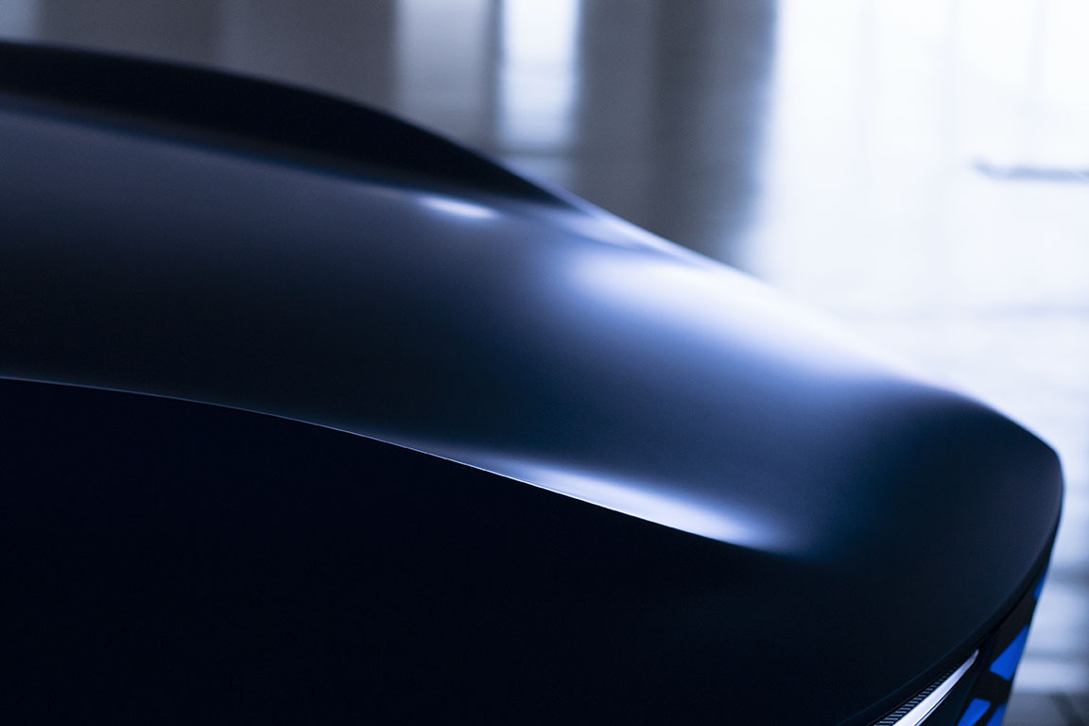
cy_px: 363
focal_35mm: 82
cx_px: 544
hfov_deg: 24.8
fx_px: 2480
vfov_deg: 16.7
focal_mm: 55
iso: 1250
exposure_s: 1/800
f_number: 3.5
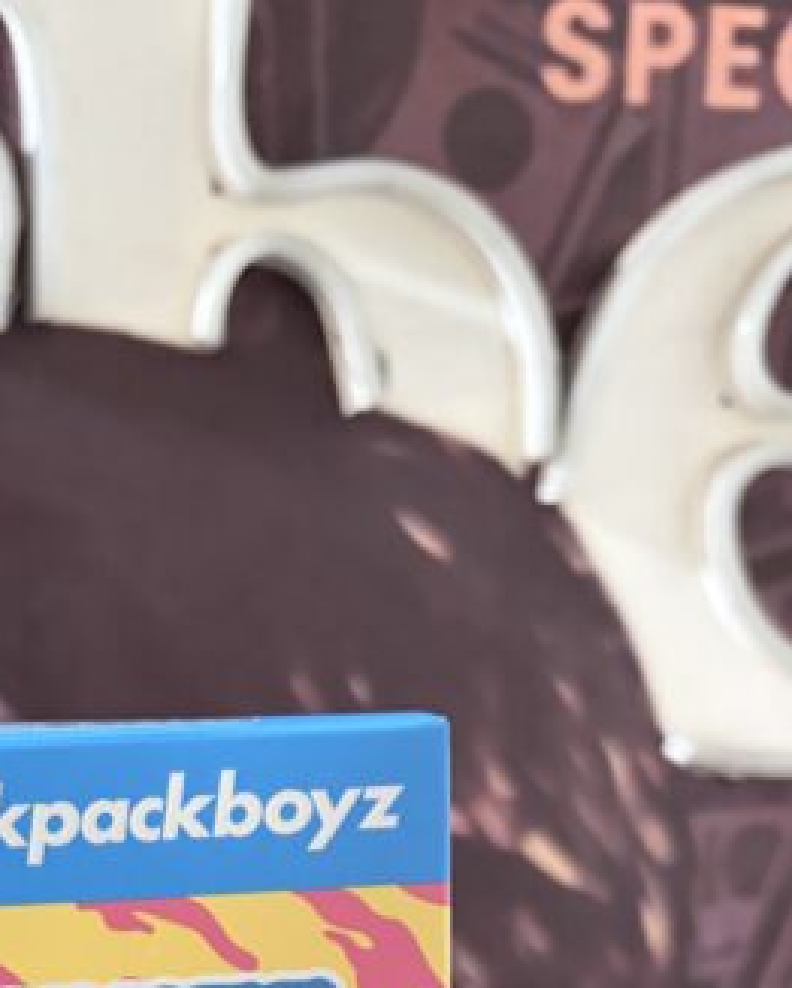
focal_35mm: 62
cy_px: 1206
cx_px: 57
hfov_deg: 23.8
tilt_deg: -22.5
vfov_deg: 26.8
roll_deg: +1.0
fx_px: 1815
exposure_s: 1/40
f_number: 1.6
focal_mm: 5.96
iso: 500
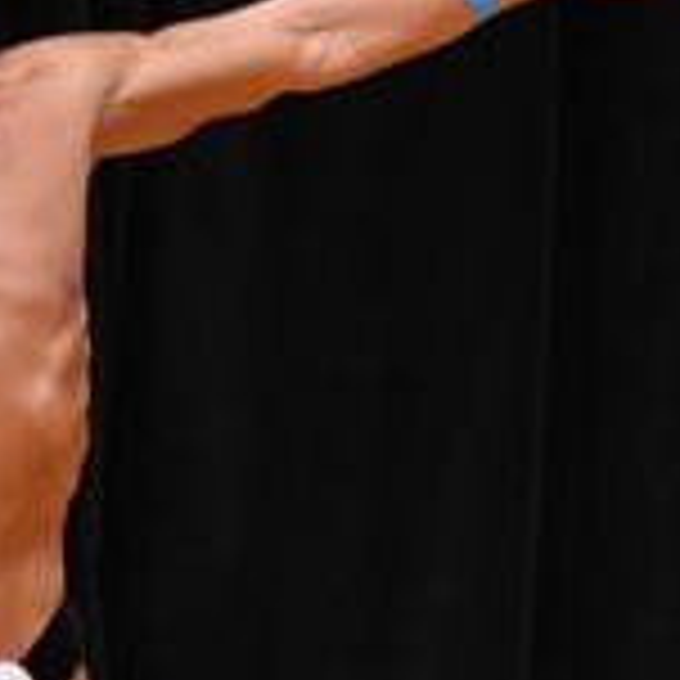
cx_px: -97
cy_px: 689
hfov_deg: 1.4
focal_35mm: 1240
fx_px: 27559
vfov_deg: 1.4
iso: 3200
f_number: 5.6
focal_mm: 190
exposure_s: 1/400
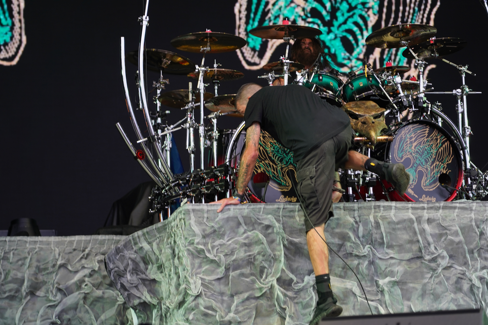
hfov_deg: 19.5
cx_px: 244
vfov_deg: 13.0
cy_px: 162
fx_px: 1423
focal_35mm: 105
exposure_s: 1/125
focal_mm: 105
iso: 400
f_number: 4
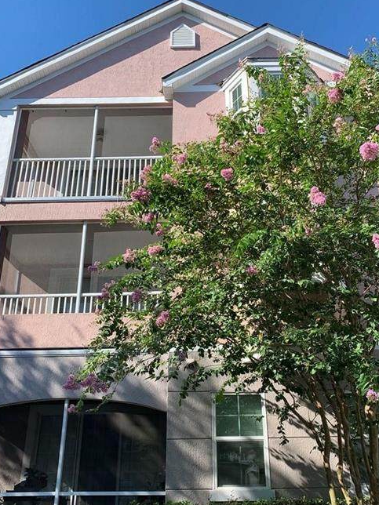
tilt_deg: +24.2
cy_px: 283
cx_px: 206
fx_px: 453
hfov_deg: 45.4
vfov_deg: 58.2
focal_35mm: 31
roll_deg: +0.7
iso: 25
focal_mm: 4.25
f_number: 1.8
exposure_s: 1/822
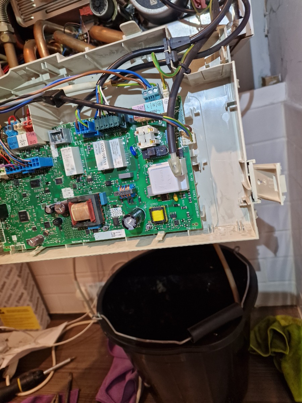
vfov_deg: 73.9
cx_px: 151
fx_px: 268
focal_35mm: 23
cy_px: 202
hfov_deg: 58.9
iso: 200
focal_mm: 6.4
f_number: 1.8
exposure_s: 1/60
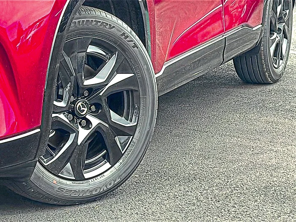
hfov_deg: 19.6
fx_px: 855
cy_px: 111
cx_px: 148
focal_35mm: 100
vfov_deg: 14.8
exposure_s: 1/824
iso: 80
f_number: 1.78
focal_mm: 6.86
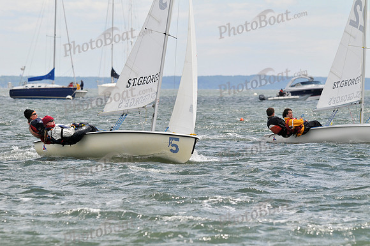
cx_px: 185
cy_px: 123
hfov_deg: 5.7
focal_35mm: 360
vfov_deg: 3.8
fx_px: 3695
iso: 200
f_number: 9
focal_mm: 240
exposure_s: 1/640
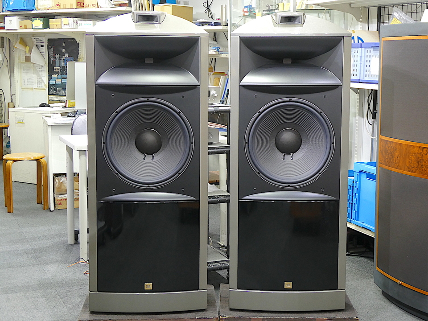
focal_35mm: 57
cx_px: 214
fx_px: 705
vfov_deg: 25.7
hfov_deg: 33.8
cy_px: 160
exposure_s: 1/4
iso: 200
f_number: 4.2
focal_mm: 10.3
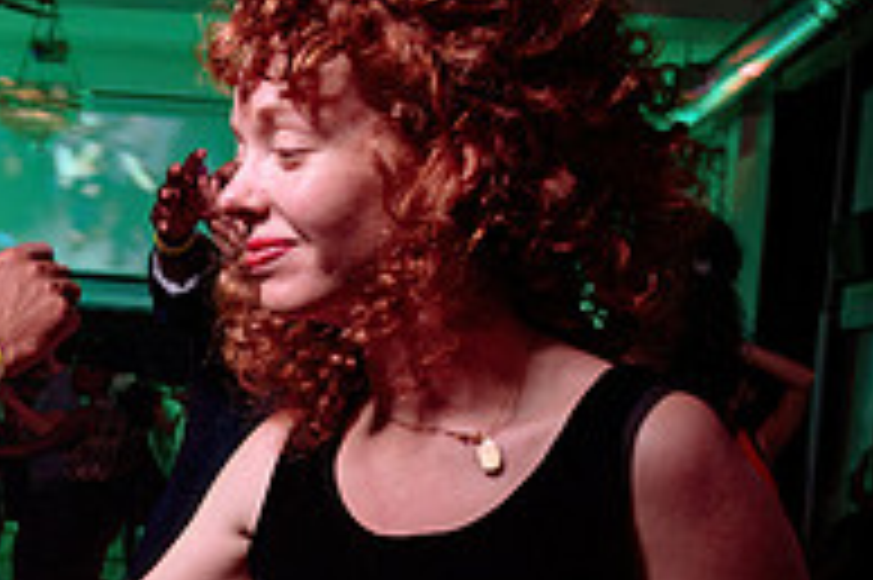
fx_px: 1987
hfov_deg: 24.4
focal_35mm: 82
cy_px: 585
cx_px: 179
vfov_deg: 16.3
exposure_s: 1/50
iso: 800
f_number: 3.5
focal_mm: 24
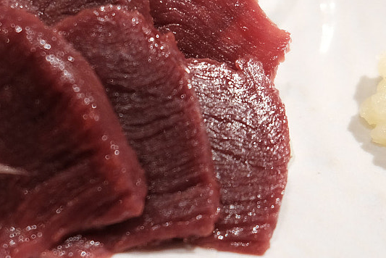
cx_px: 50
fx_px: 998
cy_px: 88
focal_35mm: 93
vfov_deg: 14.7
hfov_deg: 21.5
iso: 1000
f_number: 3.2
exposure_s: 1/125
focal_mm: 20.5
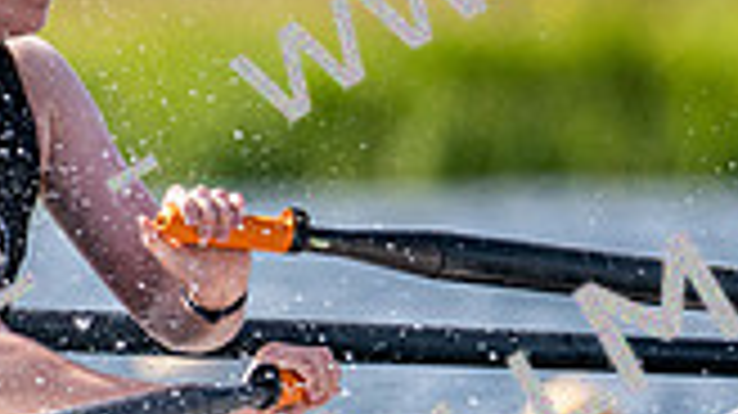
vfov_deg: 0.5
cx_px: -99
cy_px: 198
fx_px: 43532
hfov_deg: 1.0
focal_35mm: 2226
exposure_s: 1/2500
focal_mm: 400
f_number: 4.5
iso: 250
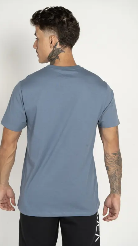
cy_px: 123
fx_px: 390
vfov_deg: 34.9
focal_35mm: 60
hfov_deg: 20.1
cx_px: 61
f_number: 10
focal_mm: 57
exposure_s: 1/125
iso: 100
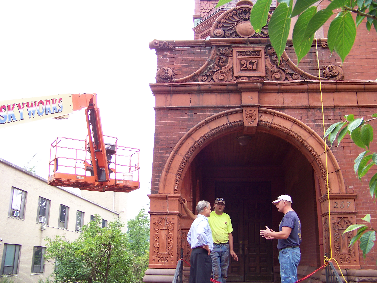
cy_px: 142
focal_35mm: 36
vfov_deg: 39.7
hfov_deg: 51.4
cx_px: 188
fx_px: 392
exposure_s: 1/80
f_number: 2.8
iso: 72
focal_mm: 5.85
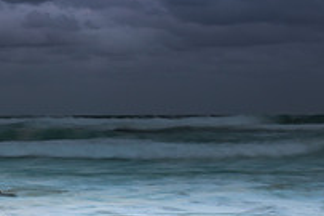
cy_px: 196
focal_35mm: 113
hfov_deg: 17.2
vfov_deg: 12.0
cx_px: -75
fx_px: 1016
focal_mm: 38
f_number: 8
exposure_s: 2.5
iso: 100
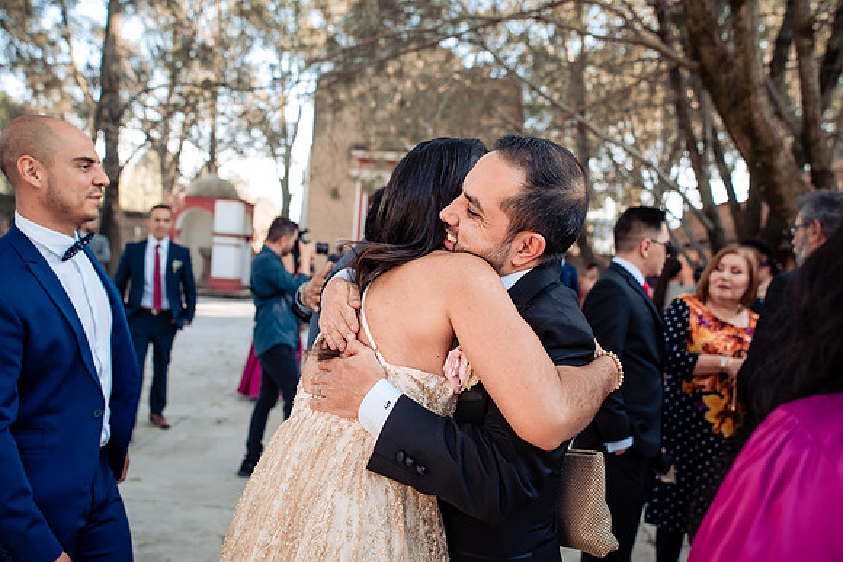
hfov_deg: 54.4
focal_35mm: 35
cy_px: 281
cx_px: 422
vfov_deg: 37.9
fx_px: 820
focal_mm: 35
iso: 250
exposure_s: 1/125
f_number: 4
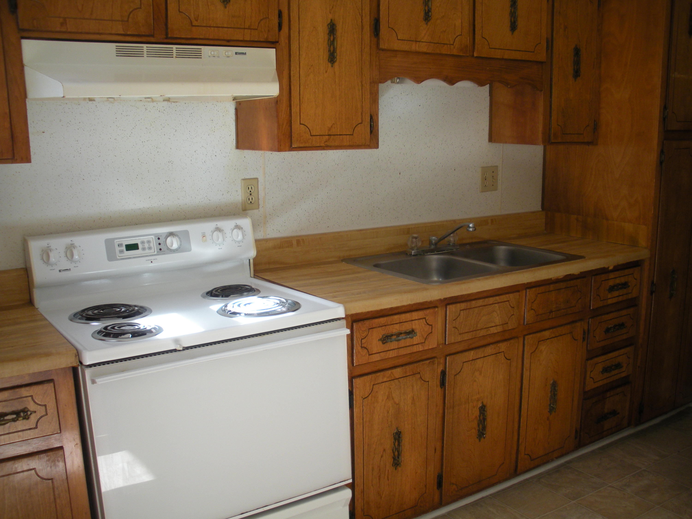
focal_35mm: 35
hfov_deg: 52.6
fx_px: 700
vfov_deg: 40.7
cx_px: 346
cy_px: 260
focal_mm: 6.3
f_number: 3.5
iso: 125
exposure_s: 1/50.1
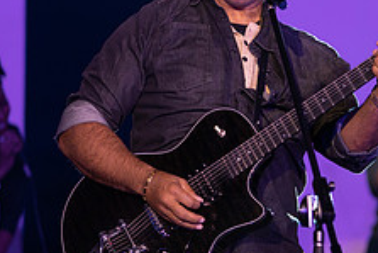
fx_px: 2322
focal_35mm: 221
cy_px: 91
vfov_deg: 6.2
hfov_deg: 9.2
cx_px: 420
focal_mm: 85
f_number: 2
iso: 2500
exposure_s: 1/500
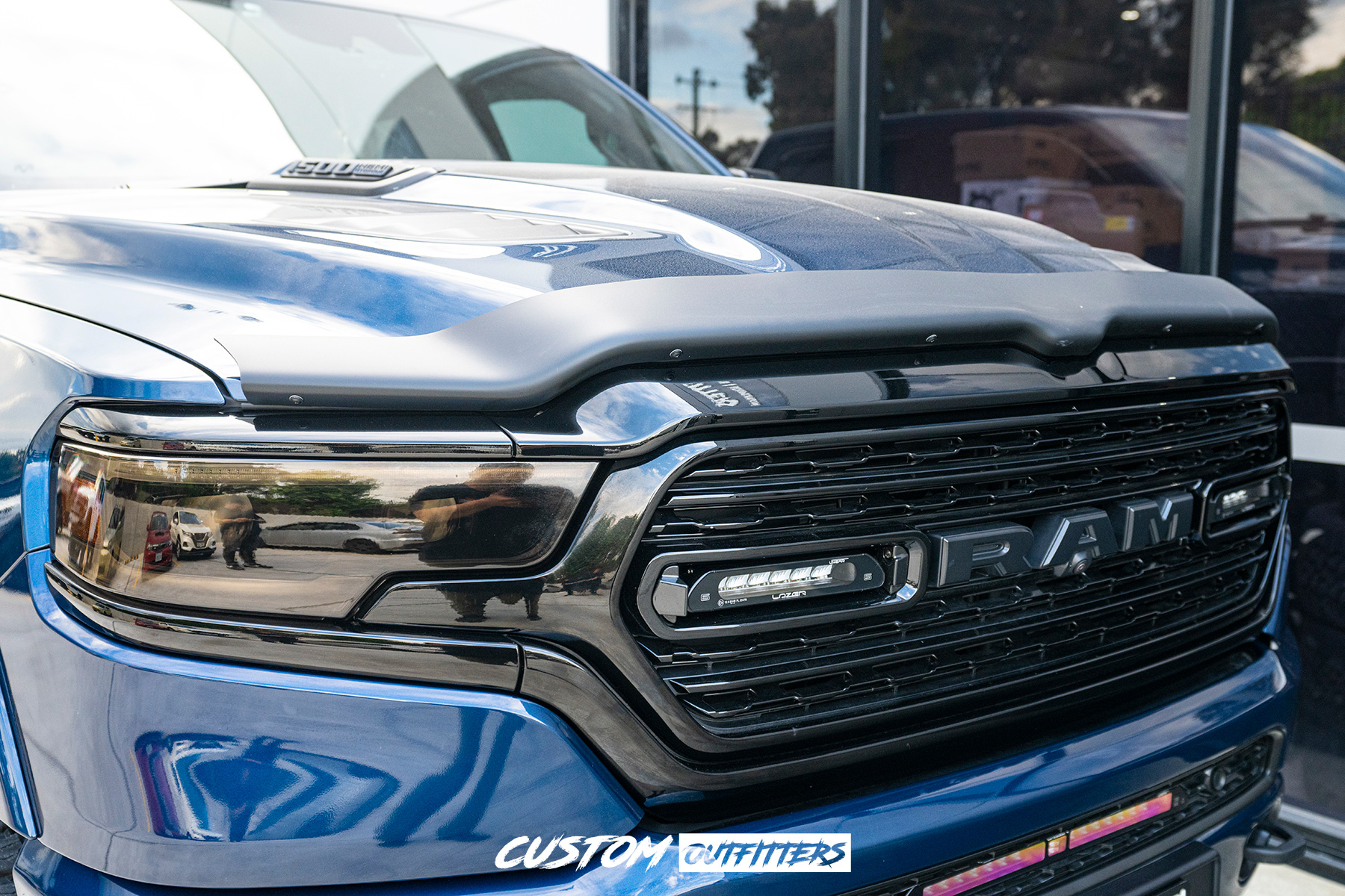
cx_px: 672
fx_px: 1195
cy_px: 448
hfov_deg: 58.7
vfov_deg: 41.1
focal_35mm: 32
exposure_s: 1/160
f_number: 4
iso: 1250
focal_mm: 32
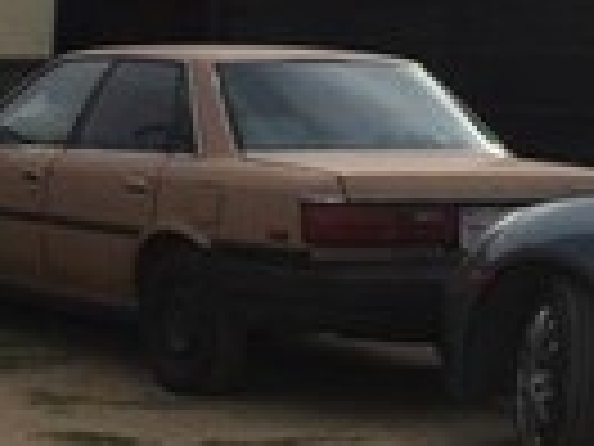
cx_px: 68
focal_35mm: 141
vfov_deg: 10.5
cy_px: 59
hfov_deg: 13.9
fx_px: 2420
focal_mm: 4.15
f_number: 2.2
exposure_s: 1/2639
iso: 32
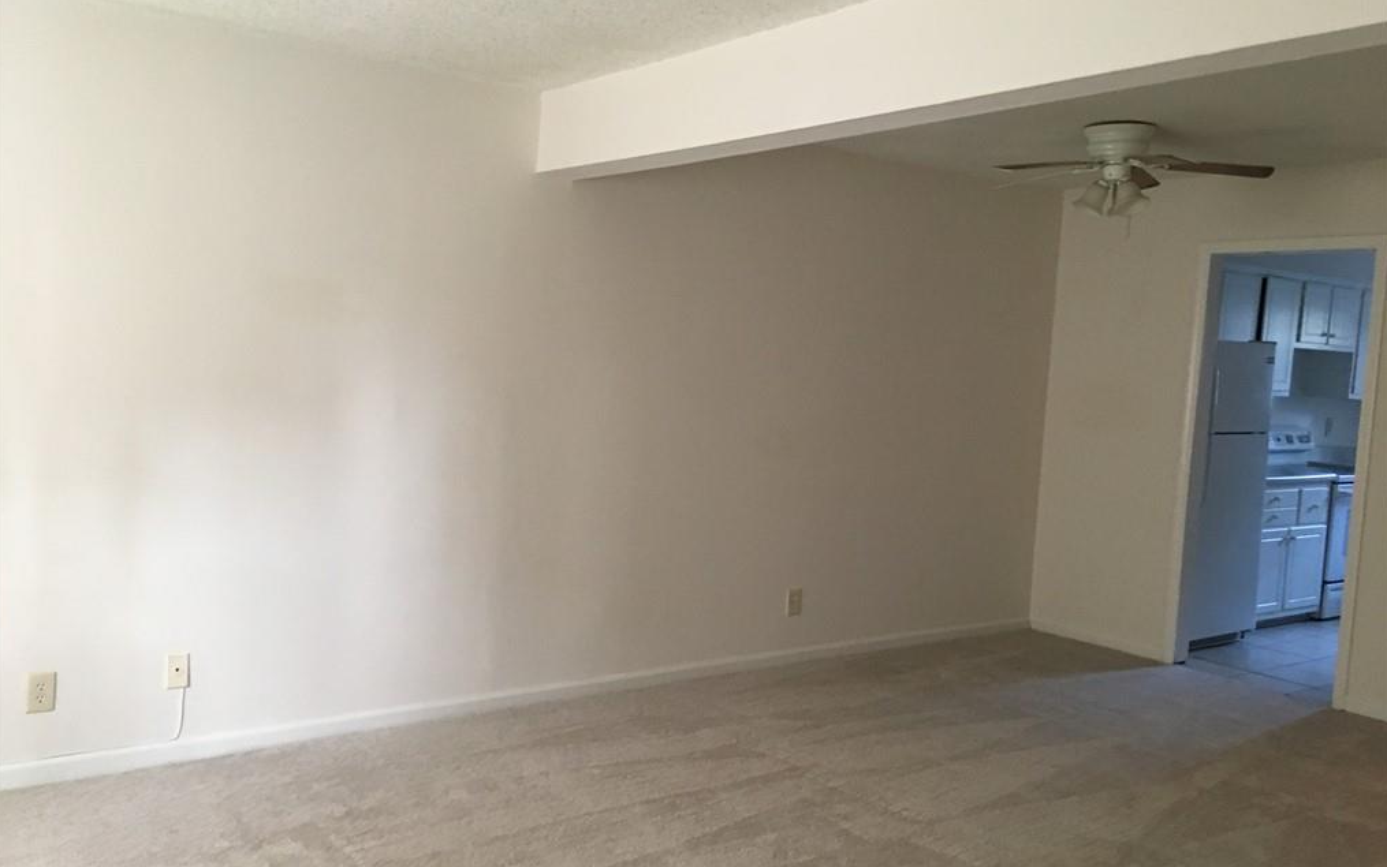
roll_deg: -3.4
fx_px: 1172
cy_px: 431
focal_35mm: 31
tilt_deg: -3.7
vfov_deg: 40.6
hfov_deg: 61.2
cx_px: 693
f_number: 2.2
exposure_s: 1/33
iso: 160
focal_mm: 4.15
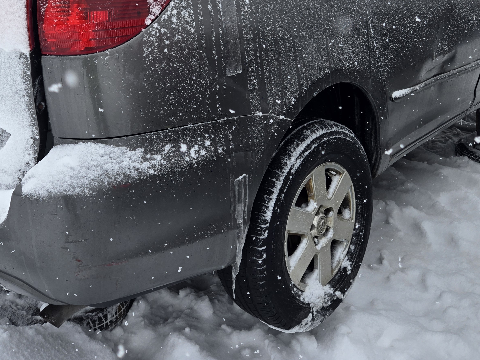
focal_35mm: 39
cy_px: 59
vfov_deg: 35.3
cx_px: 200
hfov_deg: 47.7
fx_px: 541
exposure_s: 1/1090
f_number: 1.8
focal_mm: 5.4
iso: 25
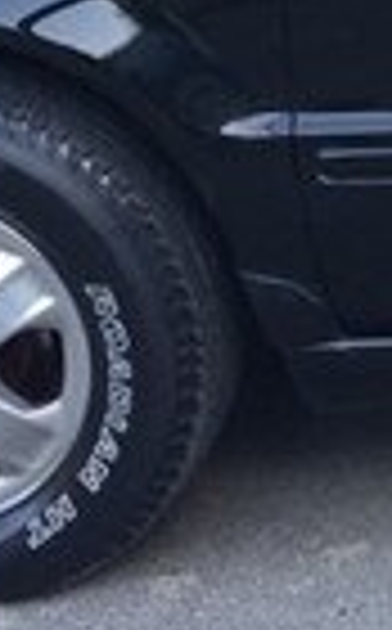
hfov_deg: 8.2
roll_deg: +0.2
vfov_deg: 14.0
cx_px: 987
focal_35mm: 145
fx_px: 2489
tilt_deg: -10.0
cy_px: -128
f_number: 2.2
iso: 32
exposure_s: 1/135
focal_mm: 4.15
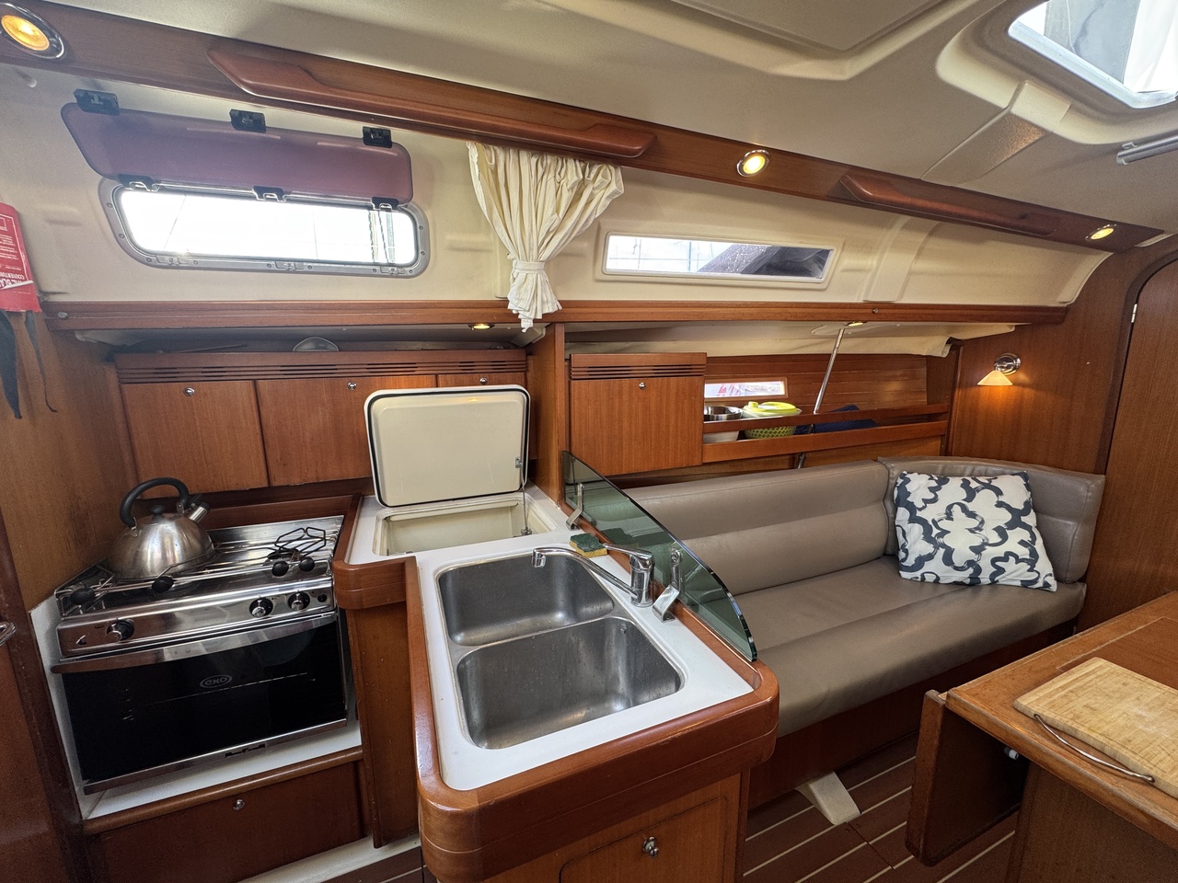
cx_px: 589
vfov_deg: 85.7
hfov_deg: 102.1
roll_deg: +0.3
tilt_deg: -9.9
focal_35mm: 14
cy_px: 442
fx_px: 476
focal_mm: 2.22
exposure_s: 1/99
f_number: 2.2
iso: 100
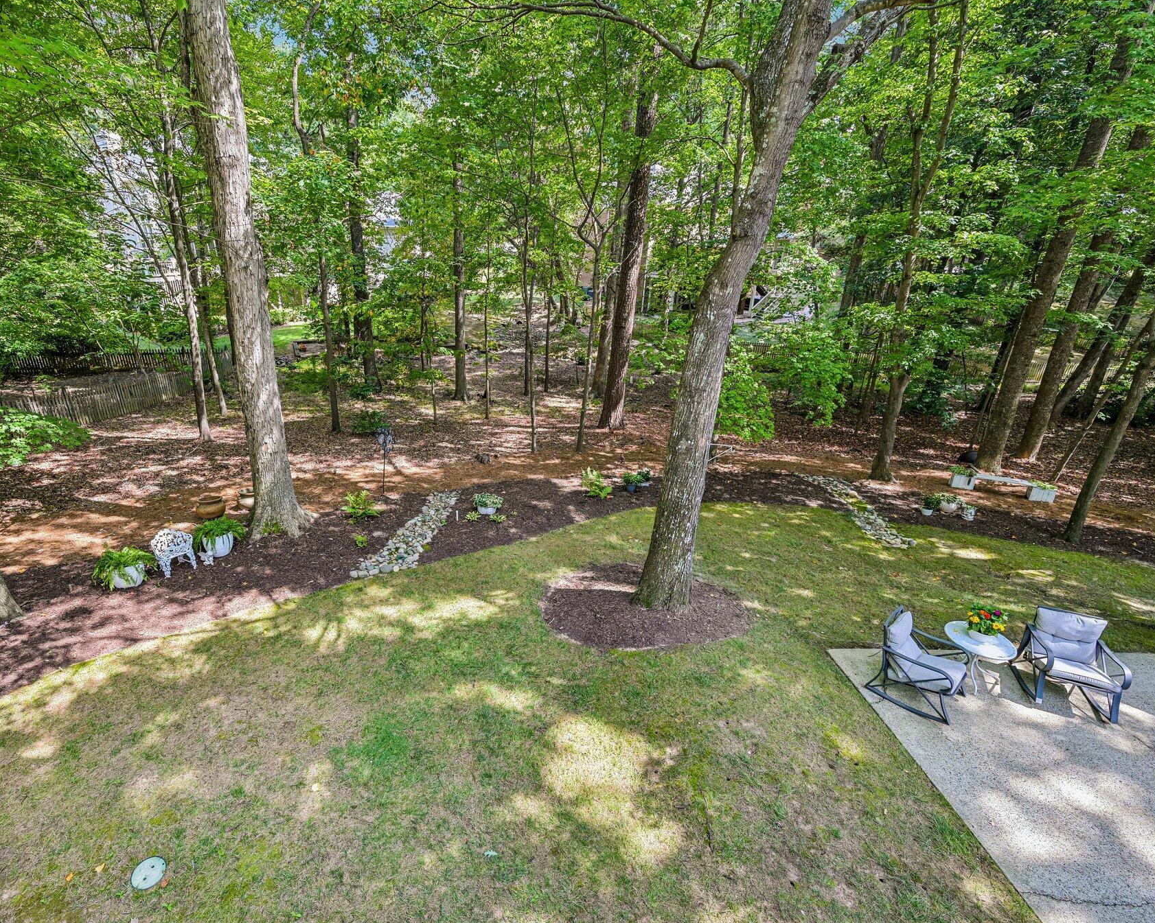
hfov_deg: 92.5
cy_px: 458
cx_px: 494
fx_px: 547
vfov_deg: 80.4
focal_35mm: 16
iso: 100
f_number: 8
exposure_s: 1/25
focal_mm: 14
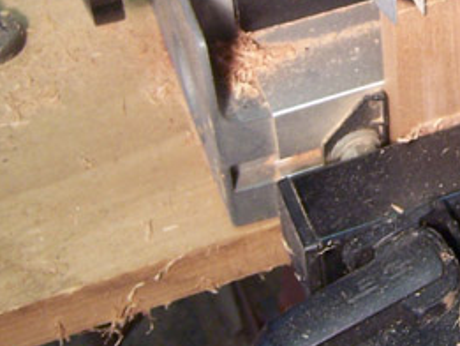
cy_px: -41
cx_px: 478
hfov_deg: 20.7
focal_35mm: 91
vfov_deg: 15.8
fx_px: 1210
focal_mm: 5.5
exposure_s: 1/30
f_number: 3.4
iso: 140
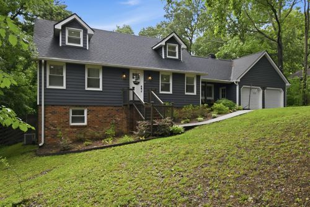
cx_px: 155
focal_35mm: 22
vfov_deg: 57.2
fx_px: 189
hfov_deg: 78.6
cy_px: 104
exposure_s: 1/640
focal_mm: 15
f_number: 8
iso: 400
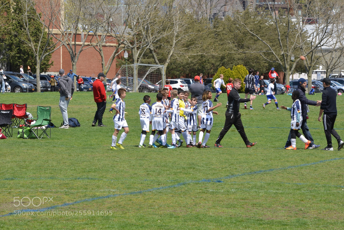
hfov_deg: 10.3
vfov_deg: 6.9
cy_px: 115
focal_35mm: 200
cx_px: 172
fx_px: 1911
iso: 360
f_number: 22
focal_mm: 200
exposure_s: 1/80
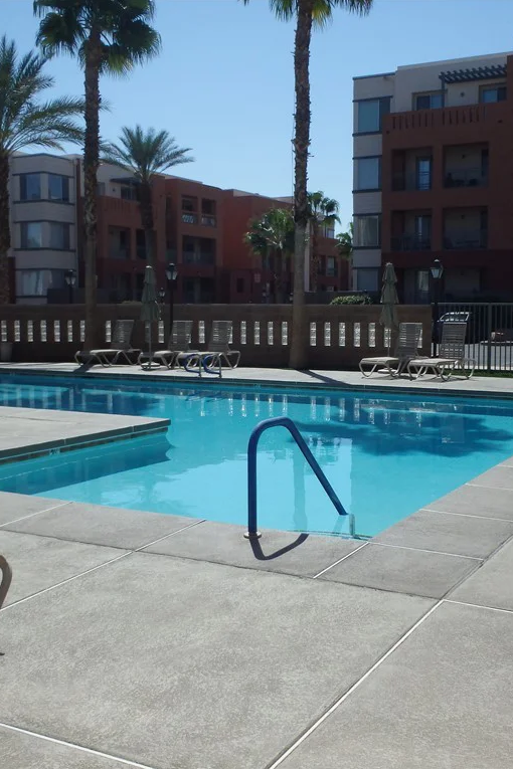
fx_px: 834
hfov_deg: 34.0
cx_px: 326
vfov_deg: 49.6
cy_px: 384
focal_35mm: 39
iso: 125
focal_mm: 5
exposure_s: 1/250
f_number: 11
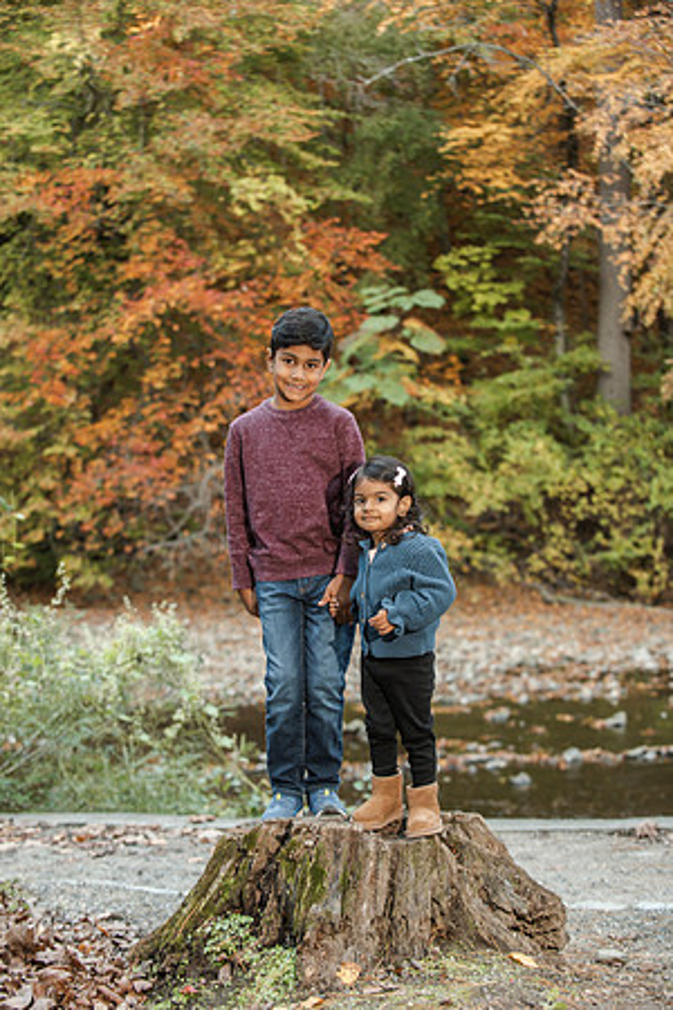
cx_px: 336
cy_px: 505
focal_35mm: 70
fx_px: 1963
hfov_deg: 19.5
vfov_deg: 28.8
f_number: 4
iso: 640
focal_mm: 70
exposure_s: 1/125
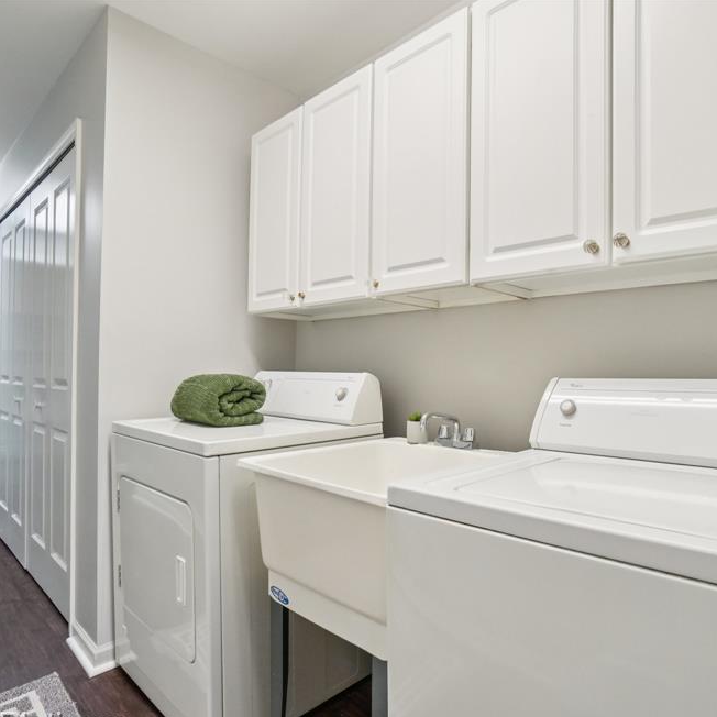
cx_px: 420
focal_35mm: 20
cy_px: 373
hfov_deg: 74.2
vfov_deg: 74.8
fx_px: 469
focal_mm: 10
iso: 500
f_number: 8
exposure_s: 1/30
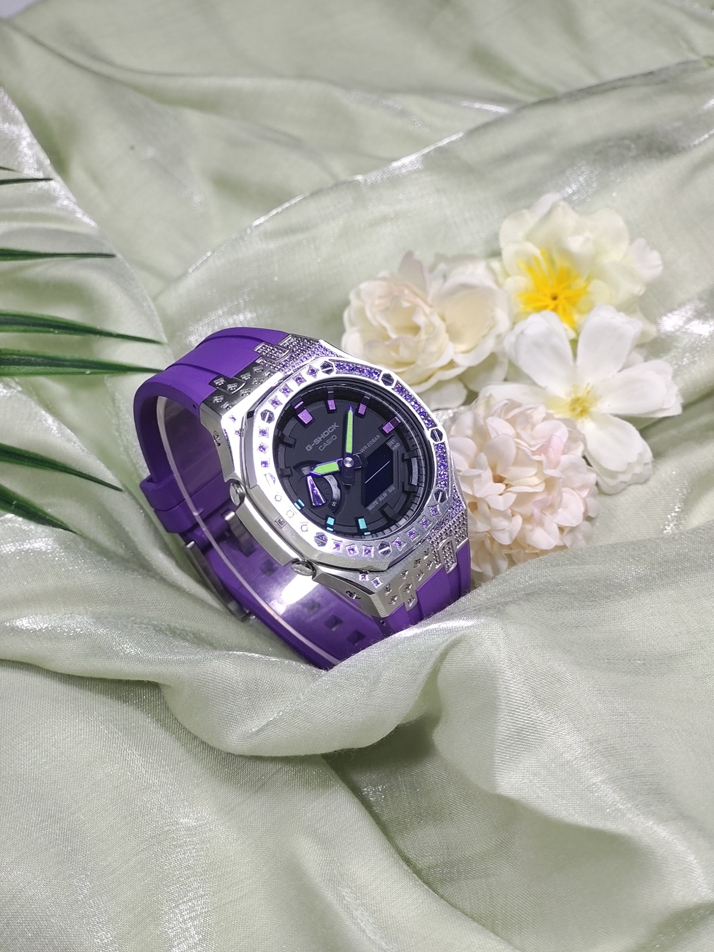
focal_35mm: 50
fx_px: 1375
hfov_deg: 29.1
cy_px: 476
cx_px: 357
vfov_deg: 38.2
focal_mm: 7.55
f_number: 2.08
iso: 50
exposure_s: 1/124
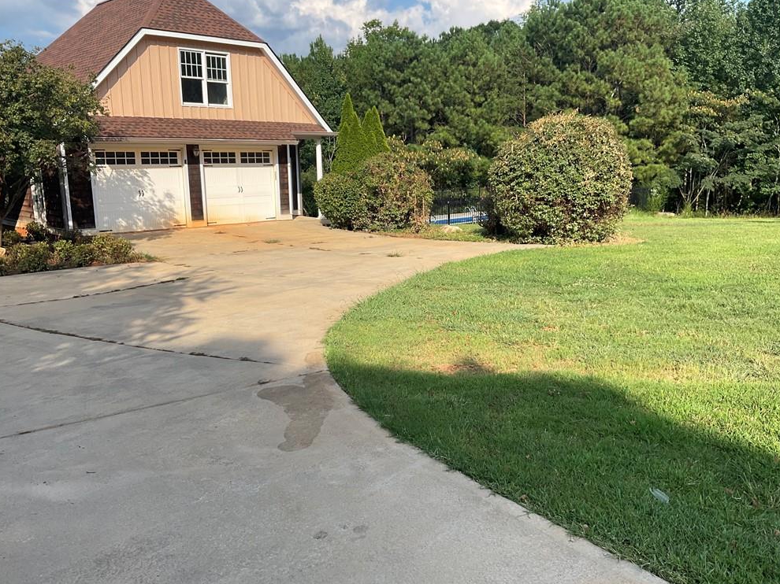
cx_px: 396
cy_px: 295
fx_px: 676
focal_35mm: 30
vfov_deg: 46.8
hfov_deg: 60.0
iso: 16
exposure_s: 1/642
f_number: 1.8
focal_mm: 3
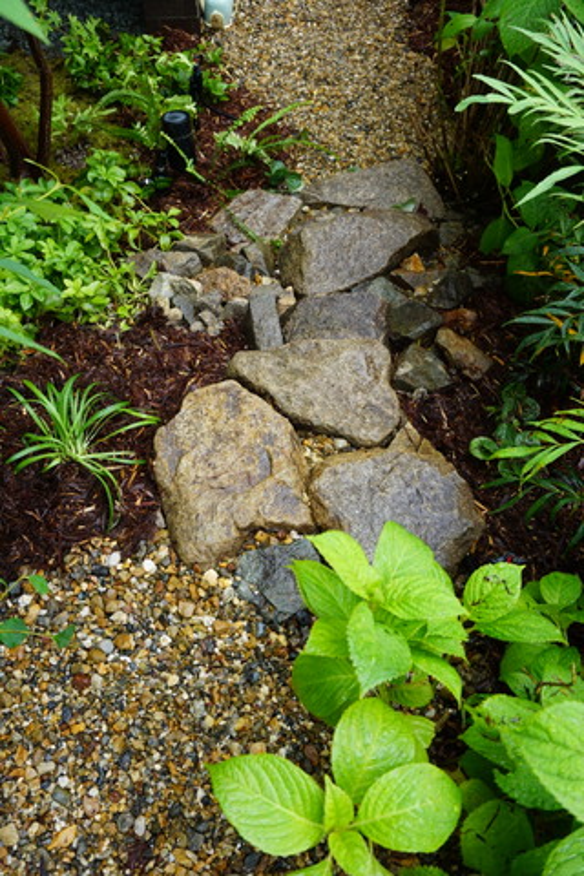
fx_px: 657
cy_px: 438
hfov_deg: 47.9
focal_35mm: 27
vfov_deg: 67.4
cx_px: 292
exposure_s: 1/60
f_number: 5
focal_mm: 18
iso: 100
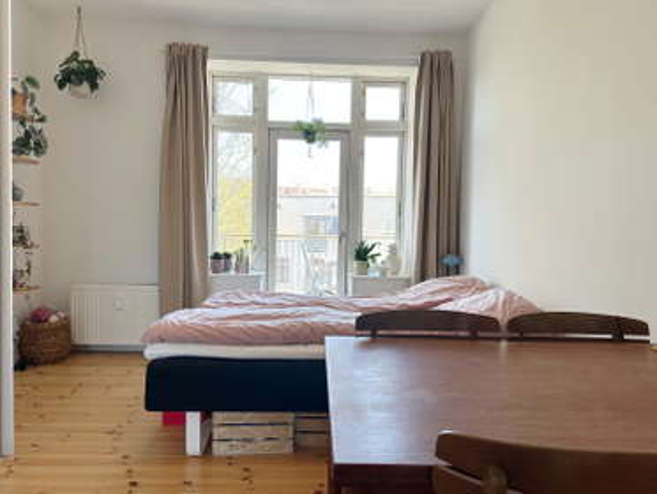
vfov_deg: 56.9
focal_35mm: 24
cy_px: 247
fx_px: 456
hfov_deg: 71.5
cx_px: 328
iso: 50
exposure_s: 1/121
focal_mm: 6.86
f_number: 1.78
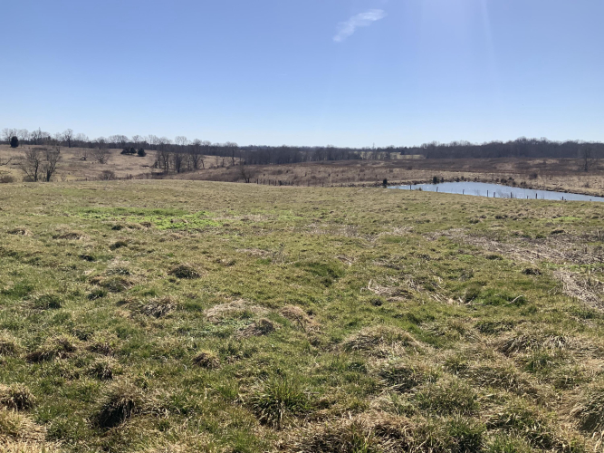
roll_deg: -1.4
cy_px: 226
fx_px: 506
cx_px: 302
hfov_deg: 61.7
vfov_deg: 48.2
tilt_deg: -9.6
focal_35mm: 29
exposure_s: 1/3125
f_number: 1.8
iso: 20
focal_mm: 3
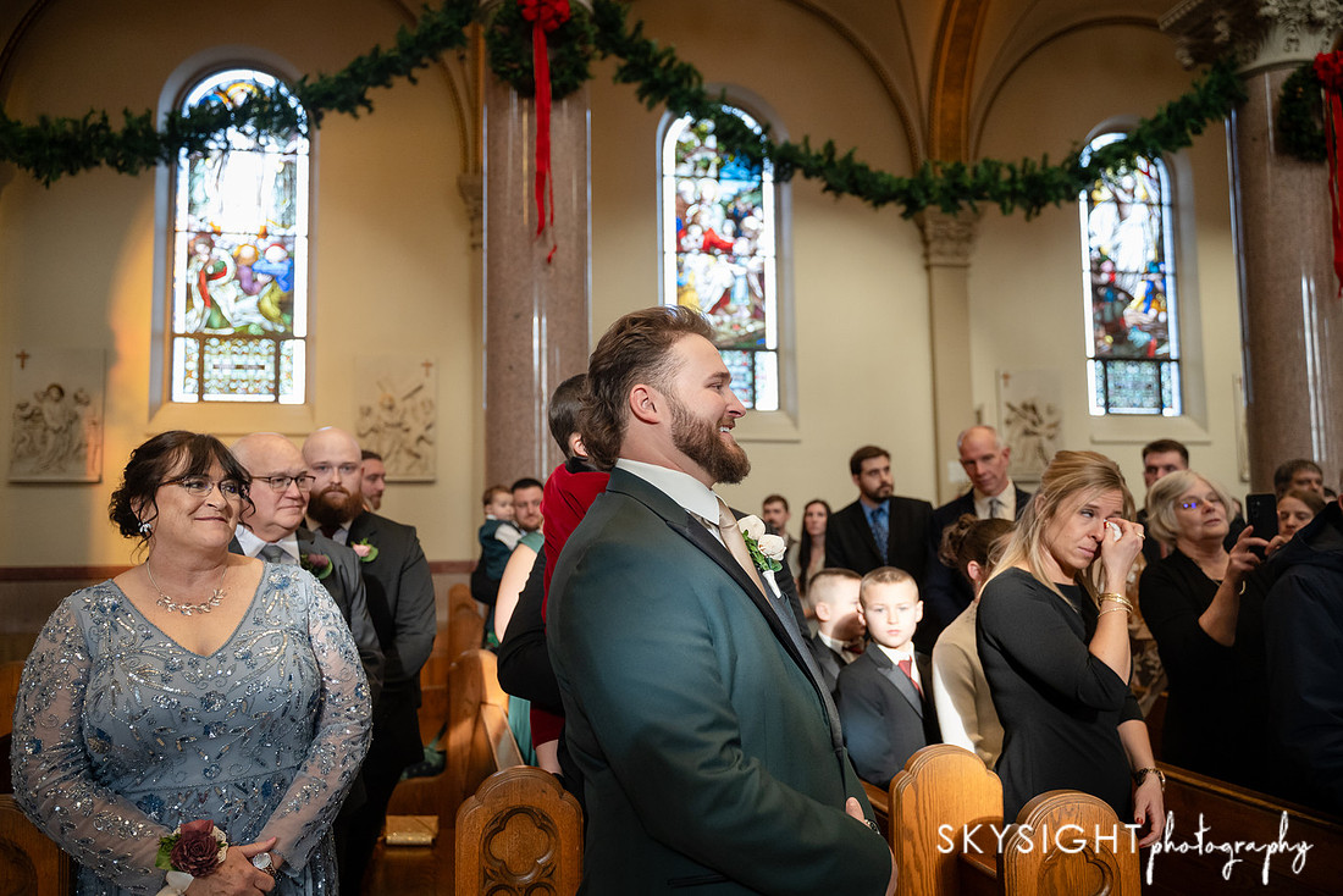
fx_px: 1053
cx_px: 672
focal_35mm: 28
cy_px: 448
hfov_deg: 65.1
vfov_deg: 46.1
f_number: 2.8
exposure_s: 1/640
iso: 2000
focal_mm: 28
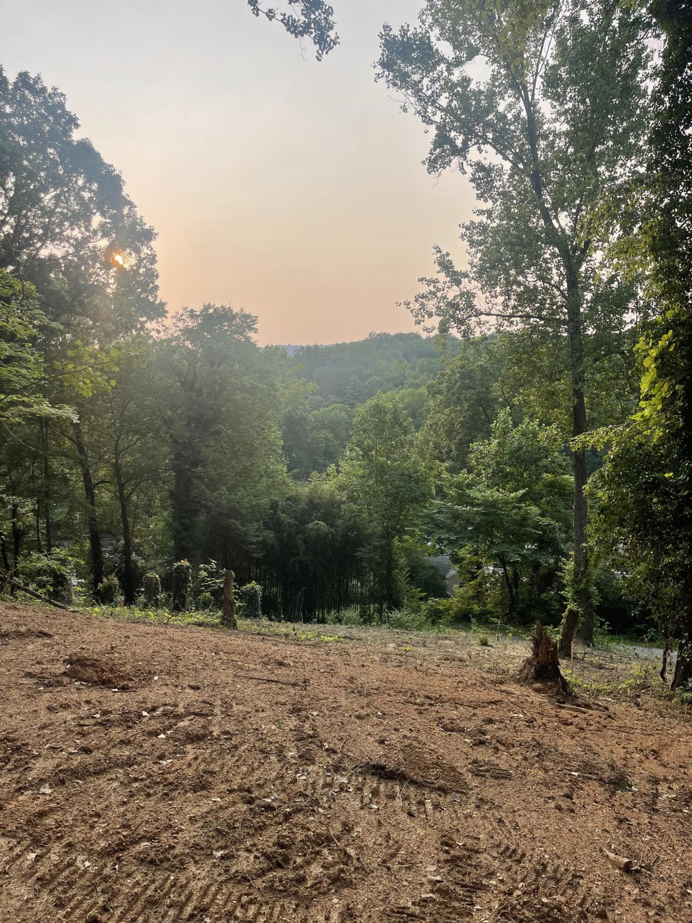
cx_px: 346
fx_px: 666
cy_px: 462
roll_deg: +2.8
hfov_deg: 54.9
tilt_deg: -3.5
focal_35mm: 25
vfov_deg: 69.4
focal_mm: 5.1
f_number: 1.6
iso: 32
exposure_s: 1/1164
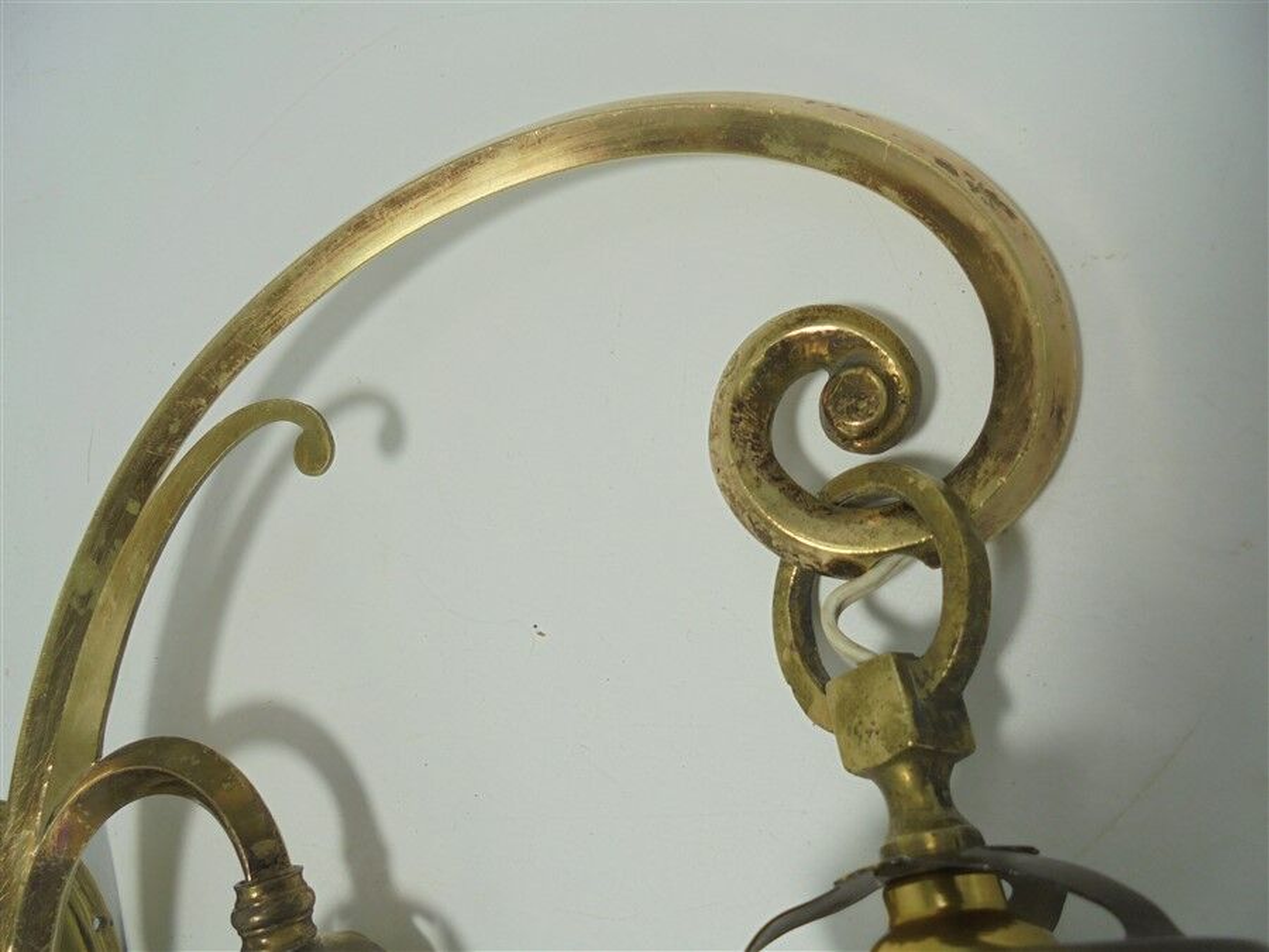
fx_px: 953
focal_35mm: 26
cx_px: 634
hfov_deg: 67.3
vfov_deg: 53.1
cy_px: 476
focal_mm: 4.6
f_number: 3.5
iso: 100
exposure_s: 1/125
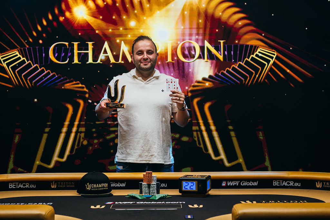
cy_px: 93
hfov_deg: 30.9
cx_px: 145
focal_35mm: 65
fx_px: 596
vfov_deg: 20.9
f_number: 3.5
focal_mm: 50
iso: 800
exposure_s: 1/200
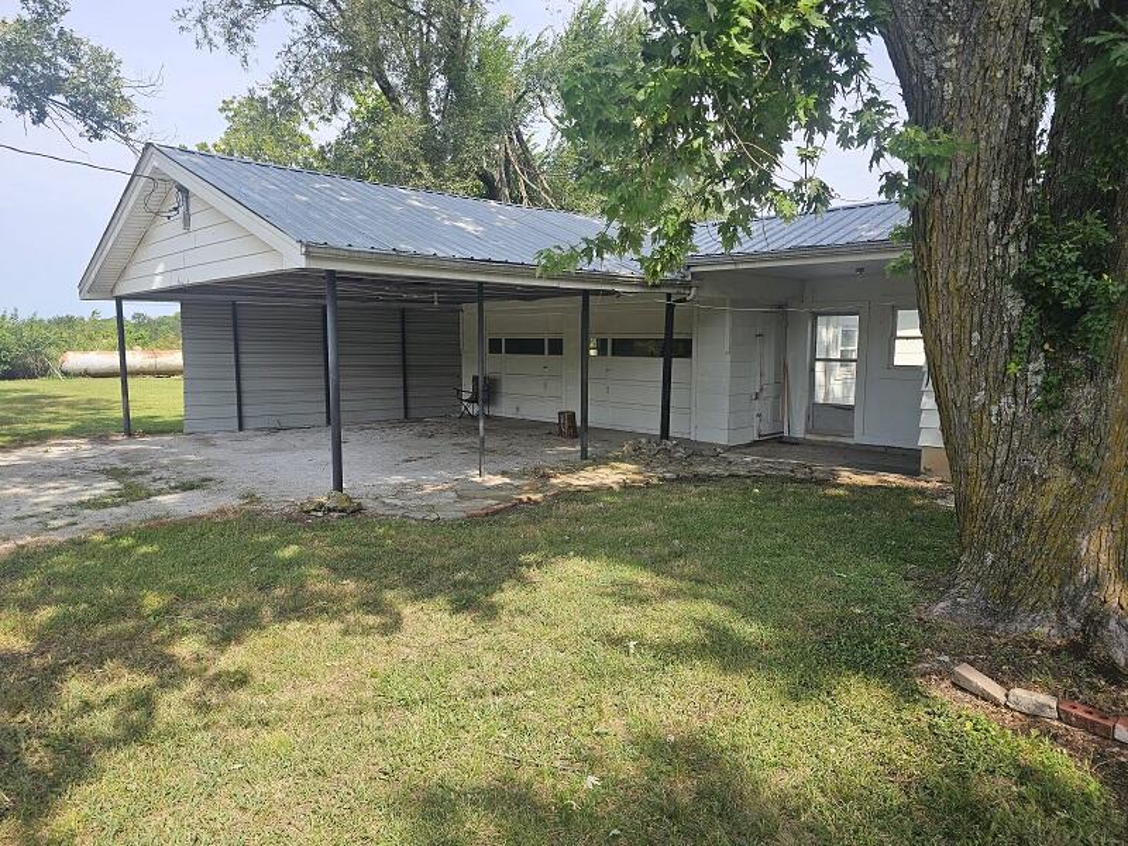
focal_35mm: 23
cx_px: 564
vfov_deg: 58.9
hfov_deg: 73.9
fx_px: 749
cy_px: 423
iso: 10
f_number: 1.7
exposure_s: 1/314
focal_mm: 6.3
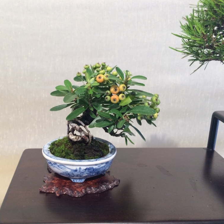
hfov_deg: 46.7
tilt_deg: -17.6
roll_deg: -0.6
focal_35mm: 35
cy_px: 110
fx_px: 256
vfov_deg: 47.2
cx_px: 80
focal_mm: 4.15
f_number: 2.2
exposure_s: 1/33
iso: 160
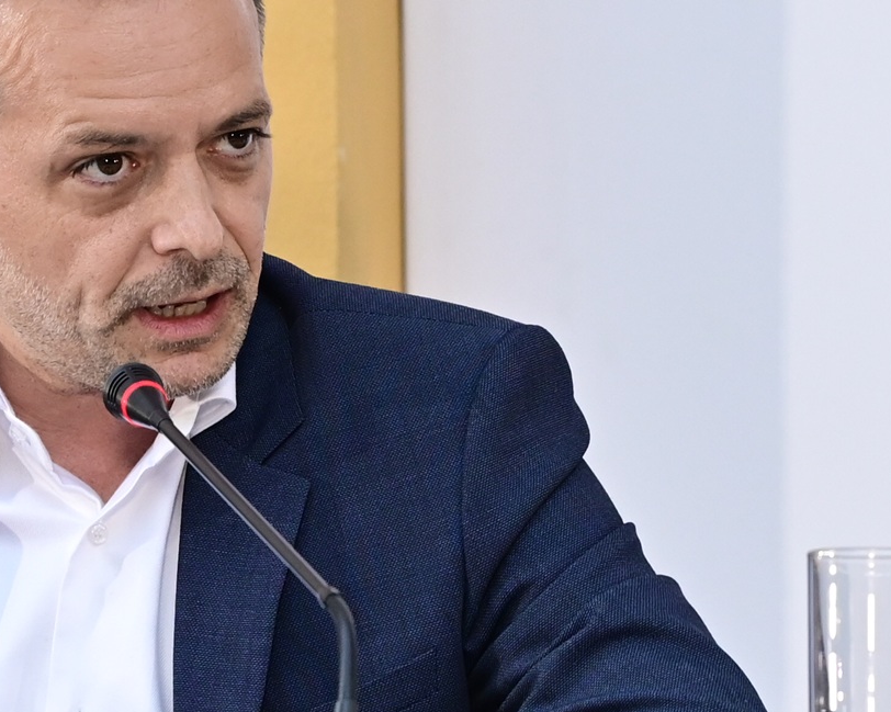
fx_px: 5852
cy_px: 304
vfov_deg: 7.0
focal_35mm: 222
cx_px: 116
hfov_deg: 8.7
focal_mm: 120
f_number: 4.5
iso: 1250
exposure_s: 1/500
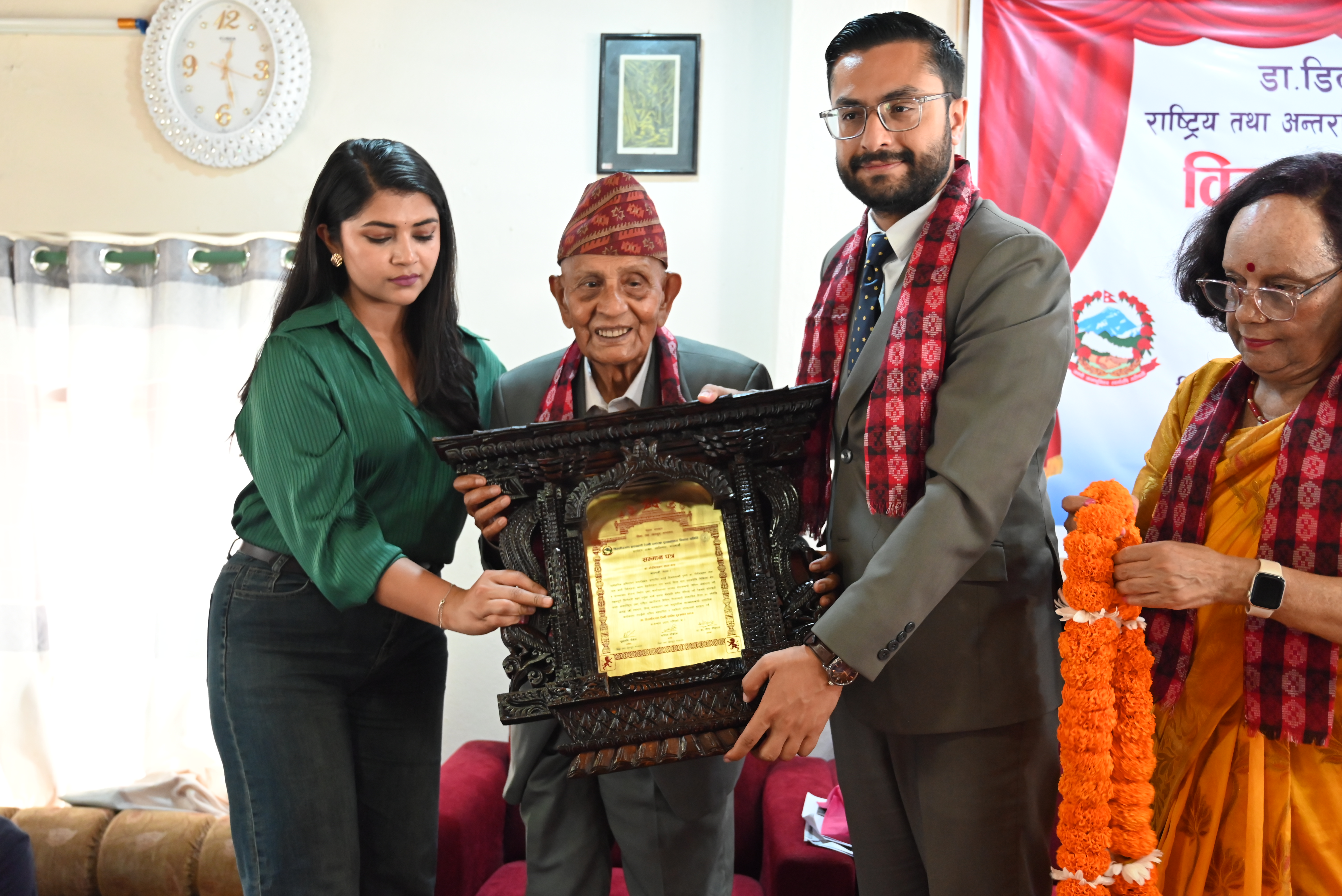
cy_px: 448
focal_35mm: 34
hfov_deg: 55.8
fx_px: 1268
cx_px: 671
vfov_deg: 38.9
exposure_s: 1/60
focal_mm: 34
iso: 3200
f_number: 4
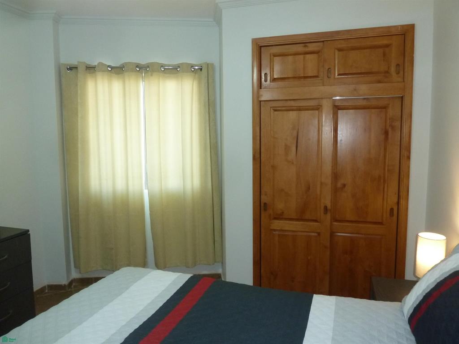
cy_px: 172
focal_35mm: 25
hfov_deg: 69.4
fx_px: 331
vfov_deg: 54.9
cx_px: 230
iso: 250
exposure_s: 1/30
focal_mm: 4.1
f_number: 3.3
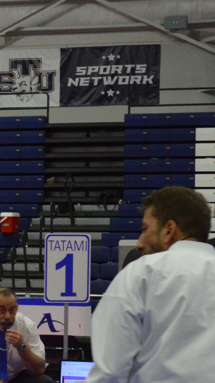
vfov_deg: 13.5
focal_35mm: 157
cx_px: -123
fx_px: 1591
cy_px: 385
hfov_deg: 7.6
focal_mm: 26
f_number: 5.6
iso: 1600
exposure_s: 1/200
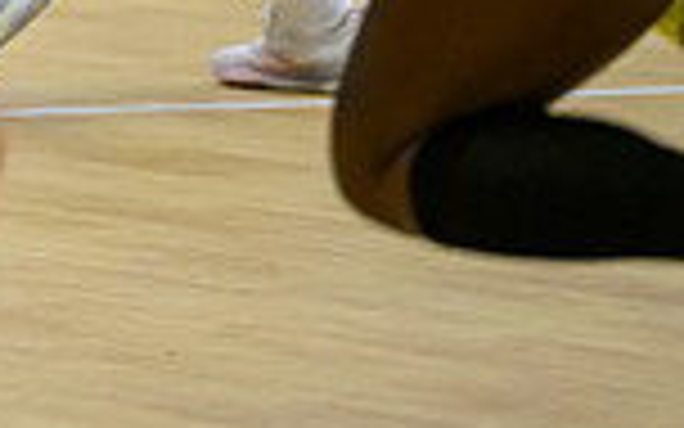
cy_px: -640
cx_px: -867
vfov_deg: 1.3
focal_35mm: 978
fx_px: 18231
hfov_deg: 2.1
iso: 3200
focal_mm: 200
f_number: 2.8
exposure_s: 1/1000
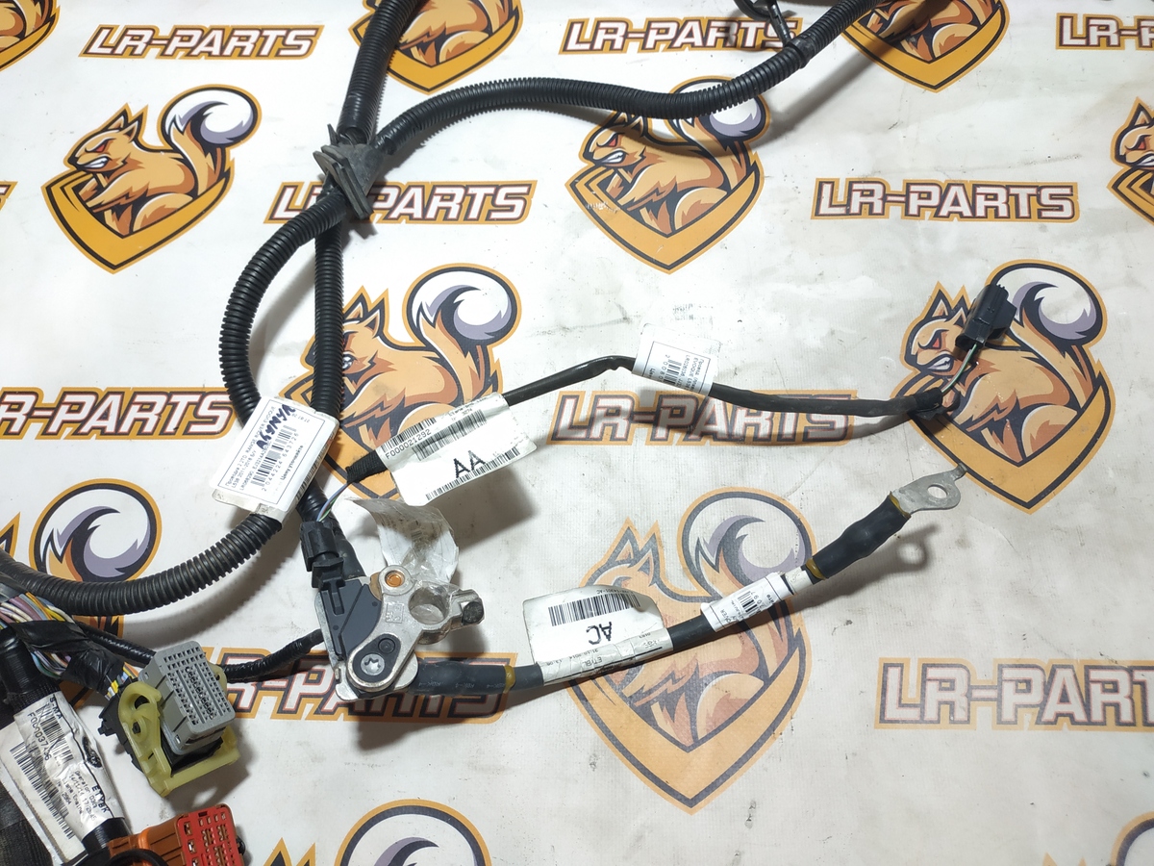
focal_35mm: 24
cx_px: 577
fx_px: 800
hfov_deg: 71.6
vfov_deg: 56.8
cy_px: 433
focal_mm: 3.94
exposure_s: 1/50
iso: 125
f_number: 1.9
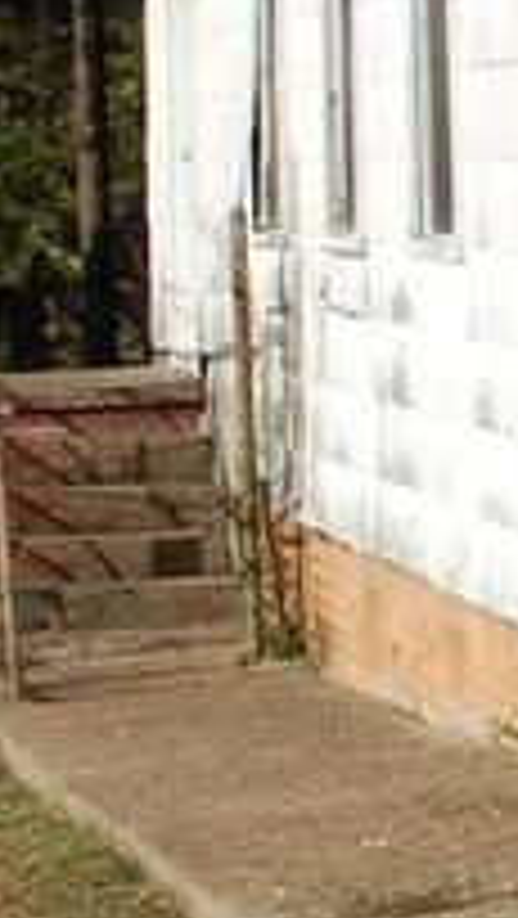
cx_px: 2230
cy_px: 254
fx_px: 5753
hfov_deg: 4.6
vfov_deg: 9.1
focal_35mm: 236
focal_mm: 30
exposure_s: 1/320
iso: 200
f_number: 9
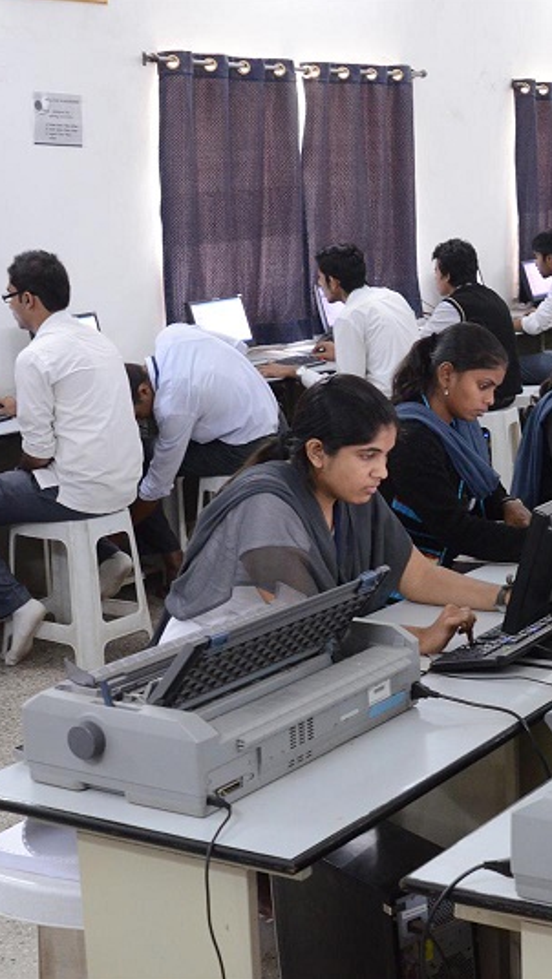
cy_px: 488
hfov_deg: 18.4
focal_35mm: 62
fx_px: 1611
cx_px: 663
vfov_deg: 33.8
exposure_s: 1/20
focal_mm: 26
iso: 2000
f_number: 5.6
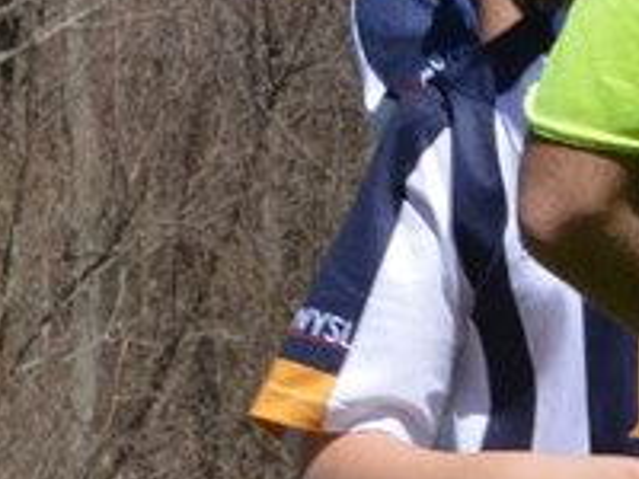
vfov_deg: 1.6
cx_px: -1249
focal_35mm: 938
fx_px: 17315
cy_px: 148
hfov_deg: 2.1
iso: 400
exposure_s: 1/160
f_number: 22
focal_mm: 122
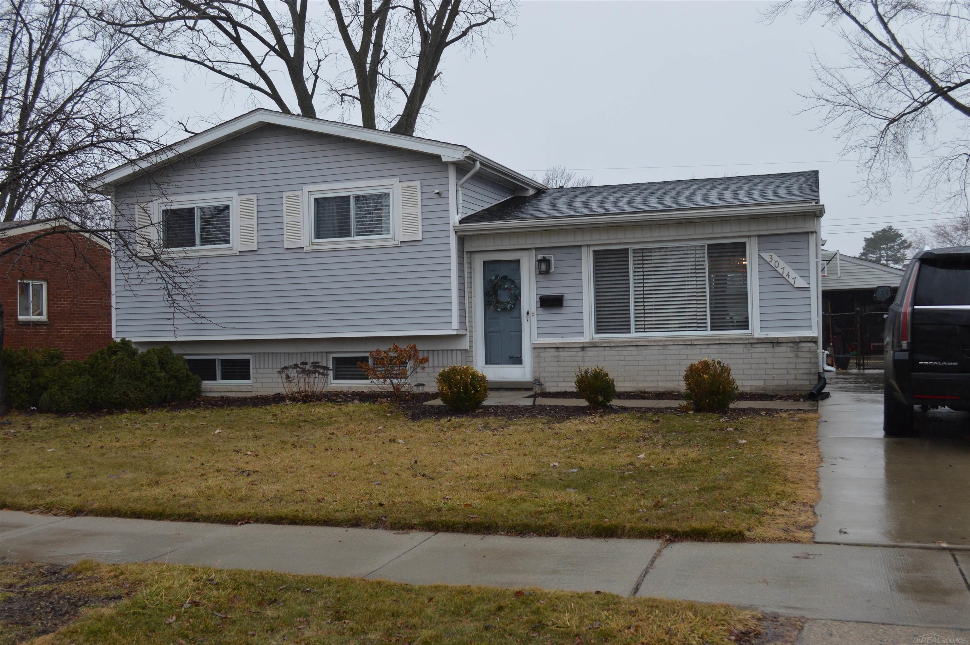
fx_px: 969
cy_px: 322
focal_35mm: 36
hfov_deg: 53.2
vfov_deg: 36.8
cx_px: 485
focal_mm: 24
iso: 360
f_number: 5.6
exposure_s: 1/125
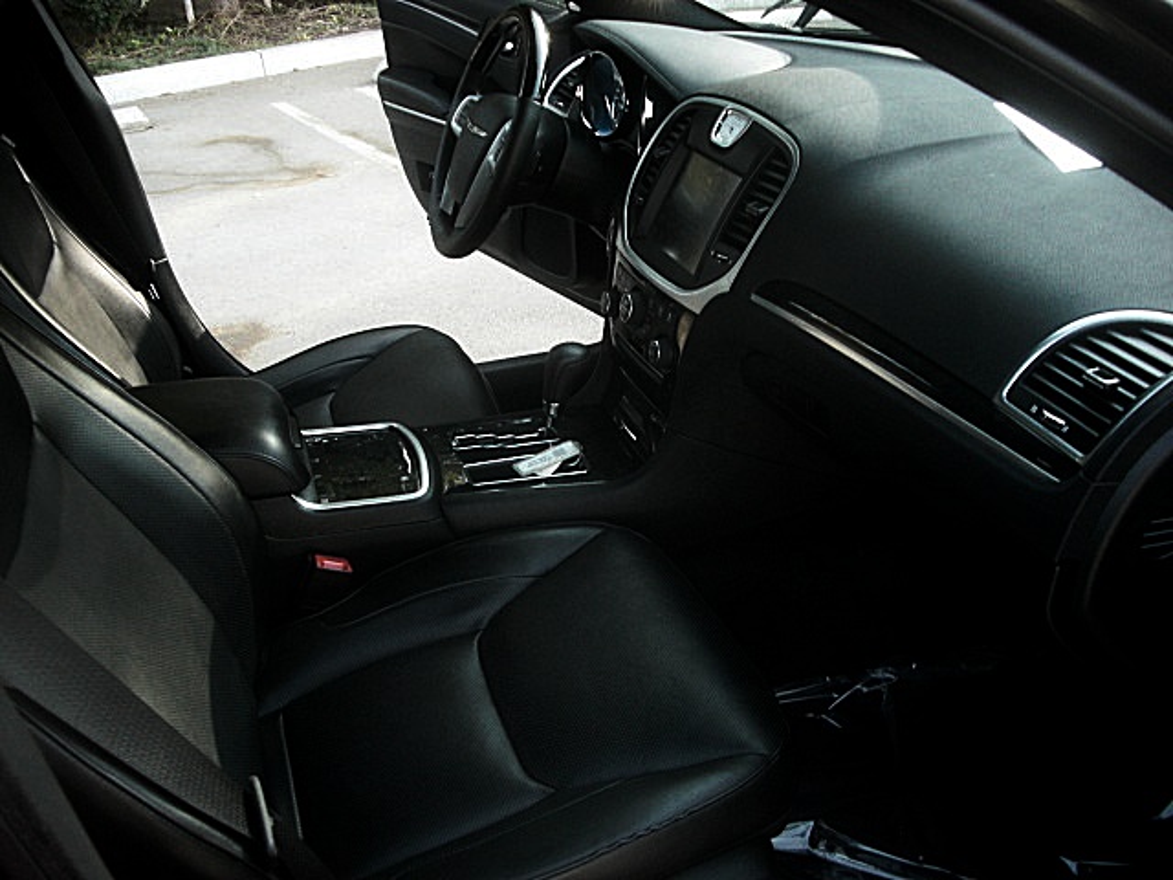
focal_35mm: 36
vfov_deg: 39.7
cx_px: 586
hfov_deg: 51.4
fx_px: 1220
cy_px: 440
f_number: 2.8
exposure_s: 1/125
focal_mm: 6.3
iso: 200
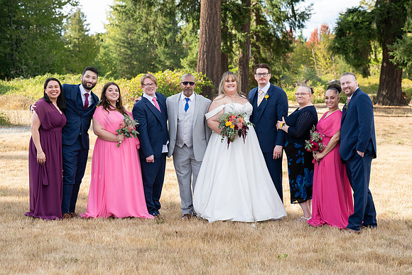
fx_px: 950
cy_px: 138
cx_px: 206
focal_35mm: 83
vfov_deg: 16.5
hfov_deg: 24.5
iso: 250
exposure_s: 1/400
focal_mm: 83
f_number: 5
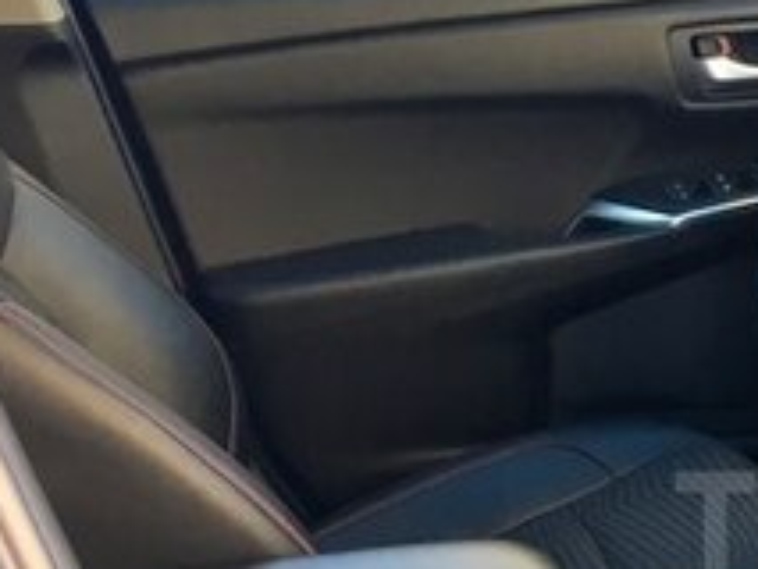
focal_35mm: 90
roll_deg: -2.0
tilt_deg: -25.1
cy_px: 525
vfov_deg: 16.2
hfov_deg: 19.7
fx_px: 1972
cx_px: 1039
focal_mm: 4.15
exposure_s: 1/33
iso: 32
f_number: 2.2
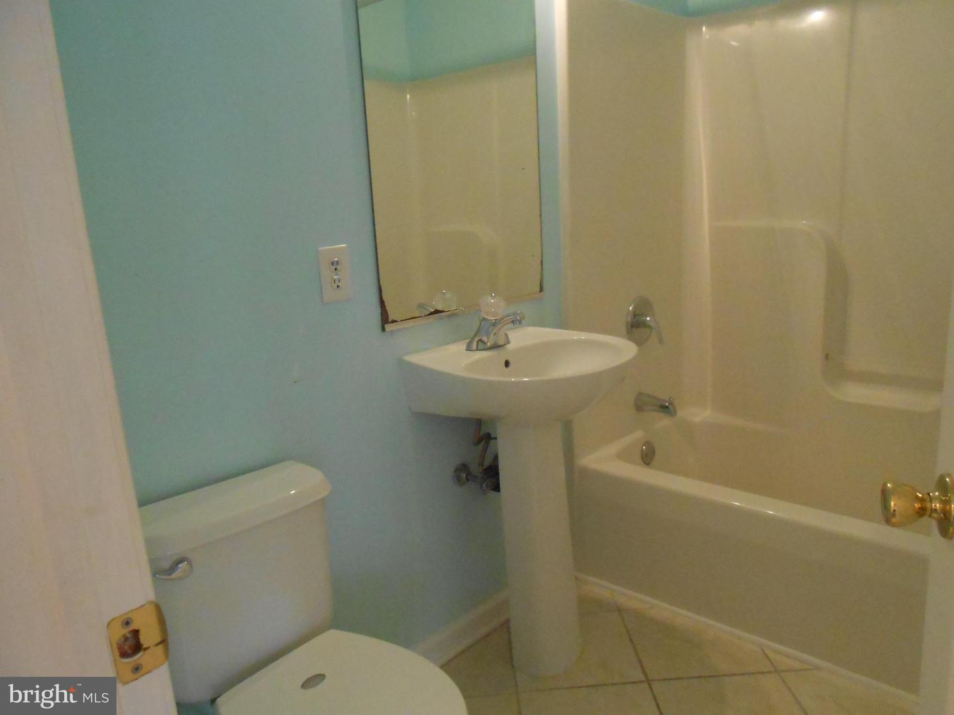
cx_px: 477
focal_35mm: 26
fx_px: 717
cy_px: 358
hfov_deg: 67.3
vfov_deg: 53.1
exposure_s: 1/50
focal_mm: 4.6
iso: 800
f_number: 3.5
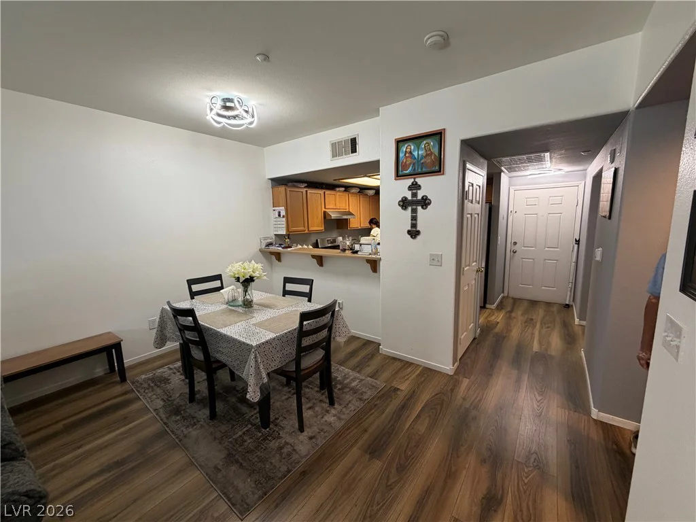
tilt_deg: -9.7
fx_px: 281
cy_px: 261
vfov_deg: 85.7
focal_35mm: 14
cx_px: 348
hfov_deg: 102.1
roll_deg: +2.5
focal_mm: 2.22
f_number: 2.2
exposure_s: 1/60
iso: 200
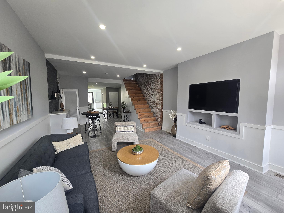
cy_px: 106
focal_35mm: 13
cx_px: 142
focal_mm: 2.2
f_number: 2.2
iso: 80
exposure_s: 1/60
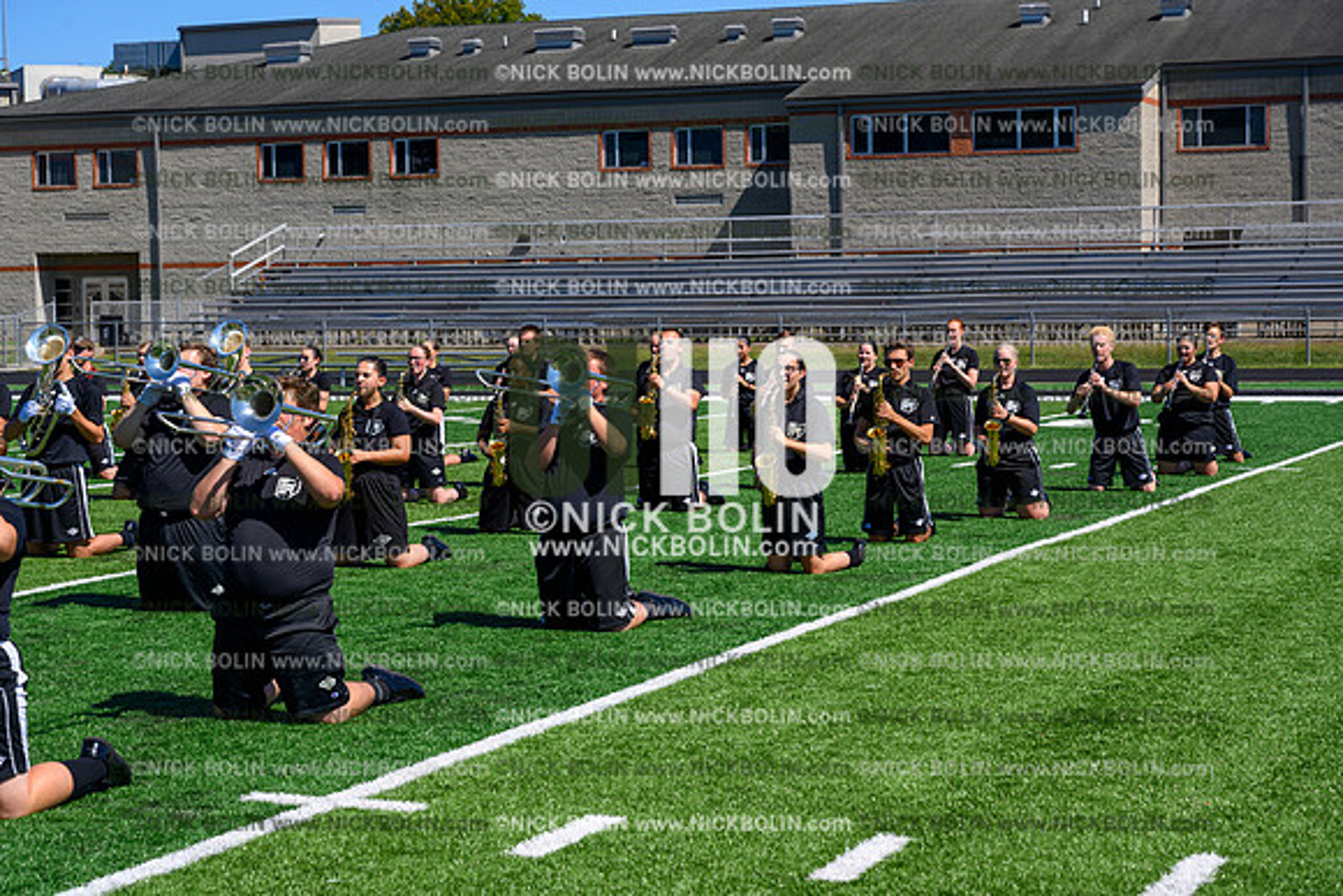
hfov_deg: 28.8
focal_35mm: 70
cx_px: 672
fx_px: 2612
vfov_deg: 19.5
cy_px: 448
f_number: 8
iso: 160
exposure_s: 1/640
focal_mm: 70
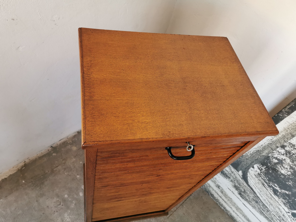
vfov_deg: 51.4
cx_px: 148
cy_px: 111
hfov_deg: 65.3
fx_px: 231
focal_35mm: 27
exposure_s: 1/100
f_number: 1.6
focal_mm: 5.56
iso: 160
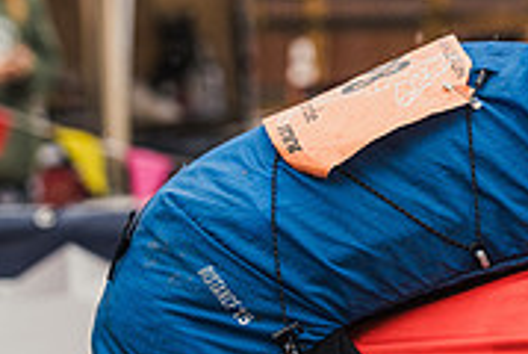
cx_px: 805
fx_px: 2497
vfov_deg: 8.1
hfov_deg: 11.5
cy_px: 190
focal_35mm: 170
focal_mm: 50
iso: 400
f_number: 2.8
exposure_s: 1/1250
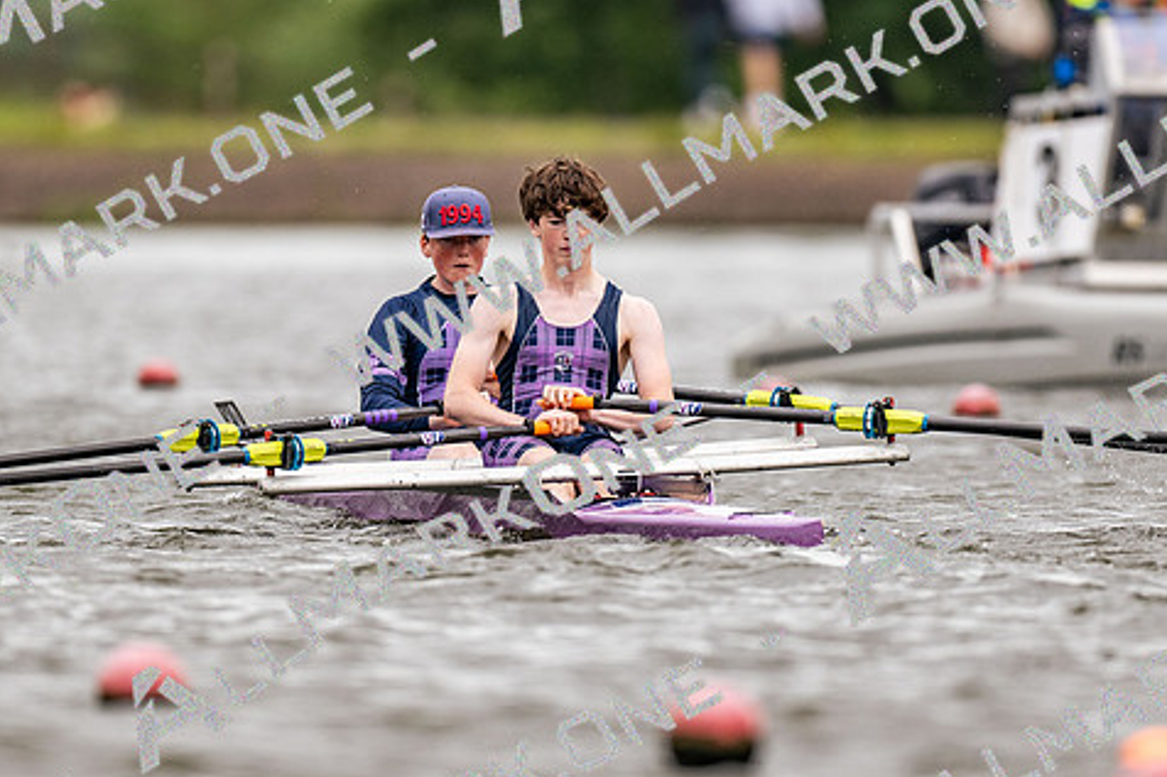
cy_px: 395
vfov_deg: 1.3
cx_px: 628
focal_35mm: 1096
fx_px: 35514
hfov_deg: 1.9
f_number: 4
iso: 320
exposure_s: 1/2500
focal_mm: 600
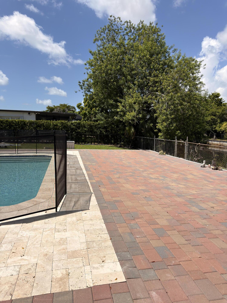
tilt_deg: -7.0
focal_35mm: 24
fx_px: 210
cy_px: 152
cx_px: 114
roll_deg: -0.6
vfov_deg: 71.6
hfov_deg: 56.8
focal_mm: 6.76
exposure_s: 1/8000
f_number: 1.78
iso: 64
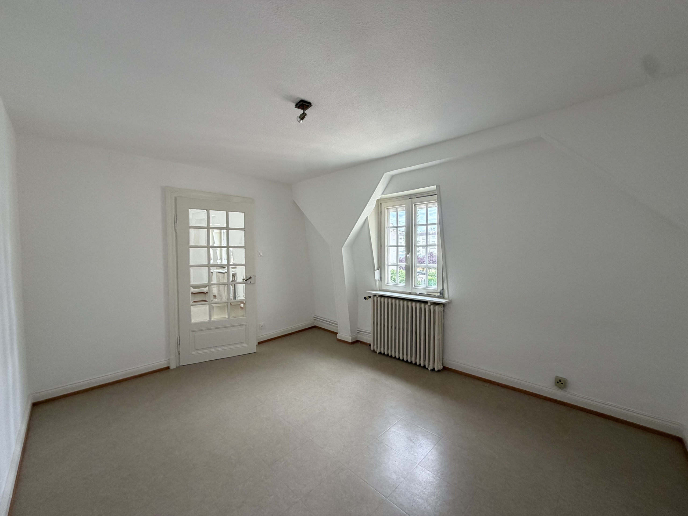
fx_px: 278
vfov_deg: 85.7
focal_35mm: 14
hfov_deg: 102.1
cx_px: 344
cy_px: 258
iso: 200
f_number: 2.2
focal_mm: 2.22
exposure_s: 1/121
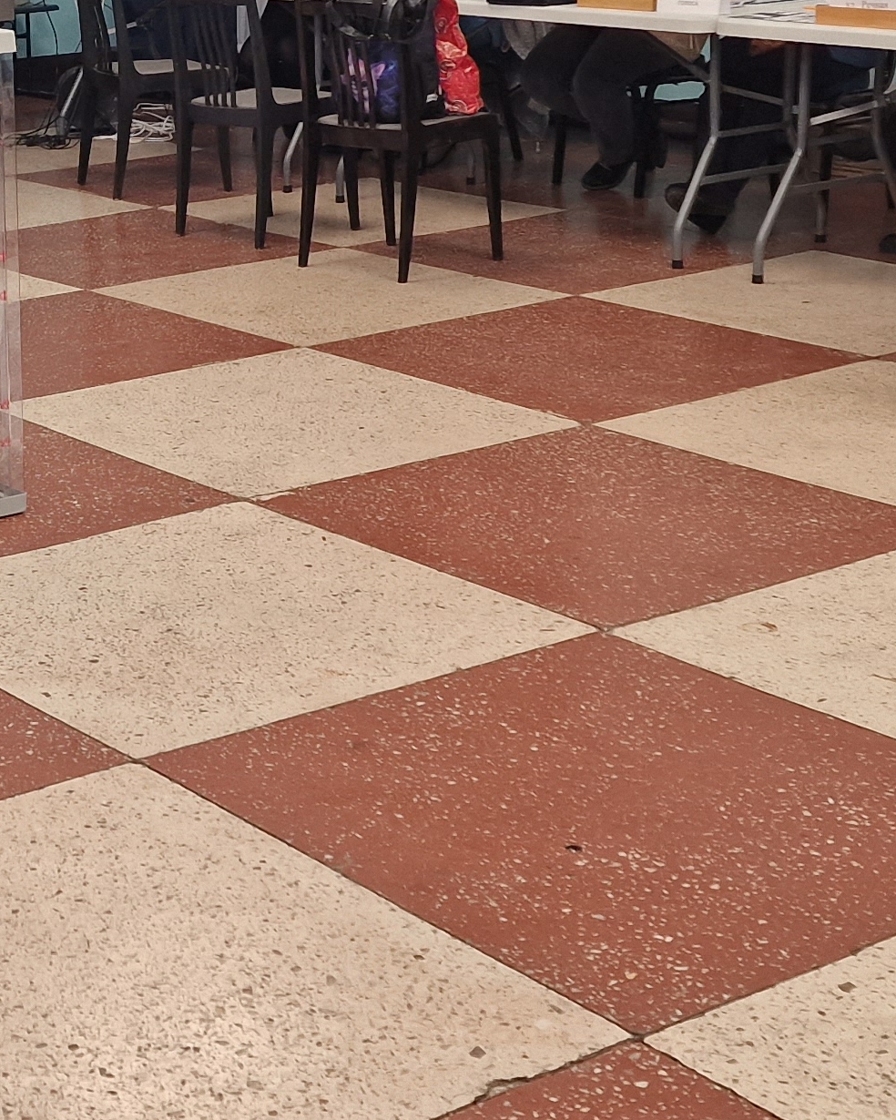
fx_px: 2420
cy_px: 238
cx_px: -65
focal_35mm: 73
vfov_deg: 25.6
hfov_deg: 20.1
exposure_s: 1/100
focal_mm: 6.4
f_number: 1.8
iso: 200
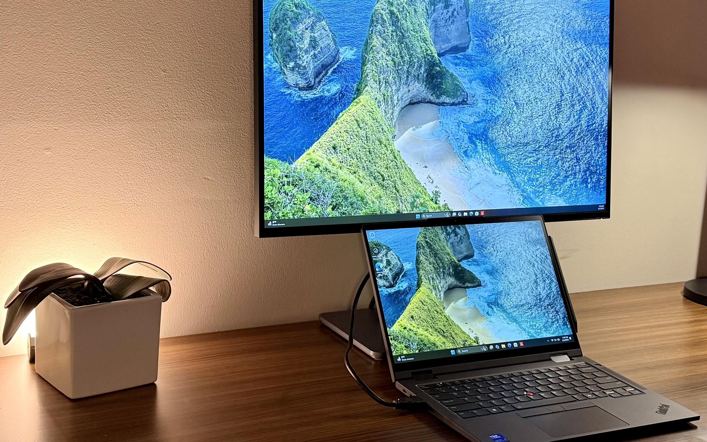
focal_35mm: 26
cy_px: 211
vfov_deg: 47.6
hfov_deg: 70.4
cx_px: 356
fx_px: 501
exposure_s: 1/77
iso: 200
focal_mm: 6.76
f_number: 1.78
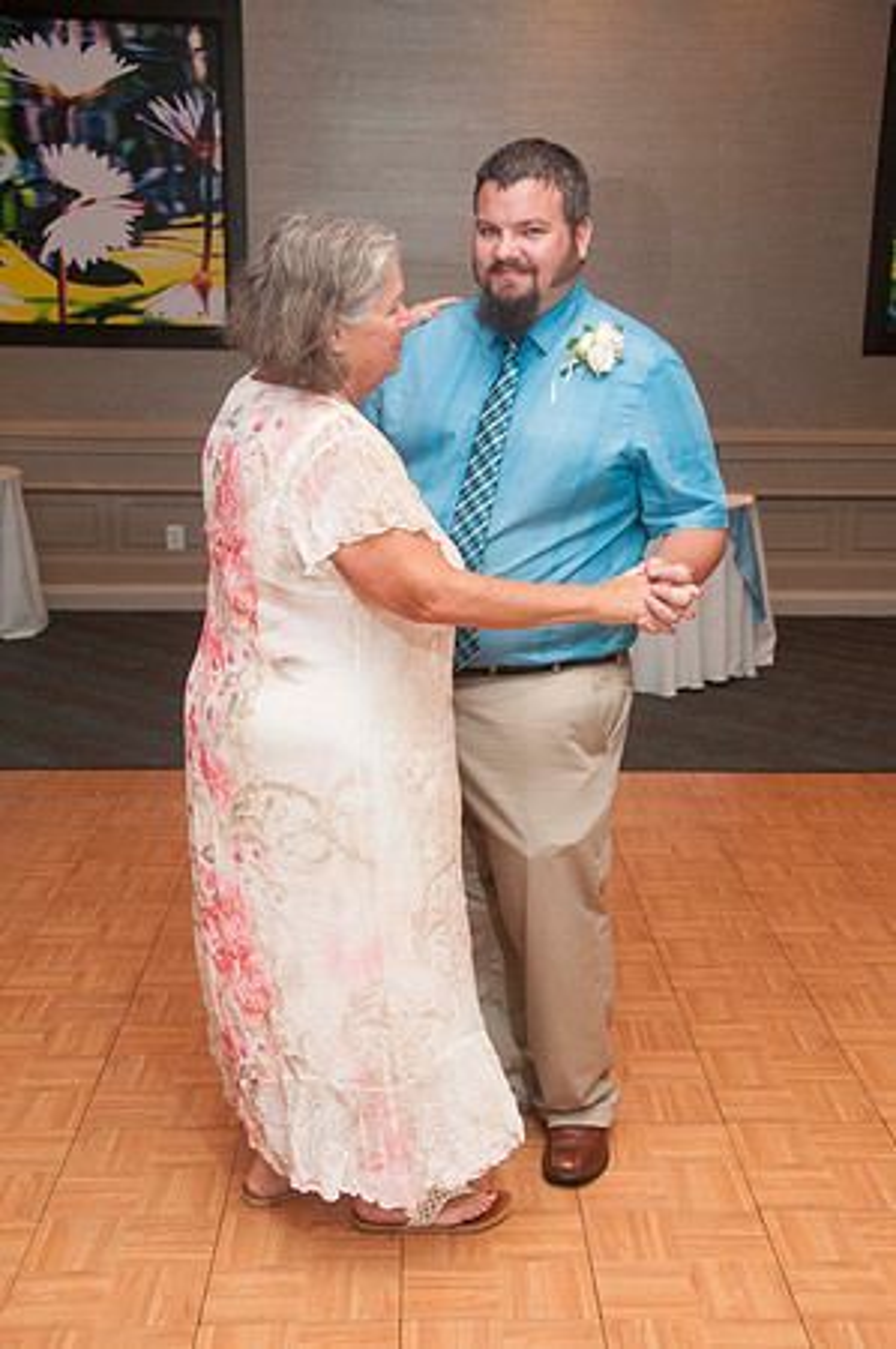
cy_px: 674
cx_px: 448
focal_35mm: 42
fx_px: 1572
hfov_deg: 31.8
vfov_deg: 46.4
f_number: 5.6
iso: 800
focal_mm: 28
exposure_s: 1/60
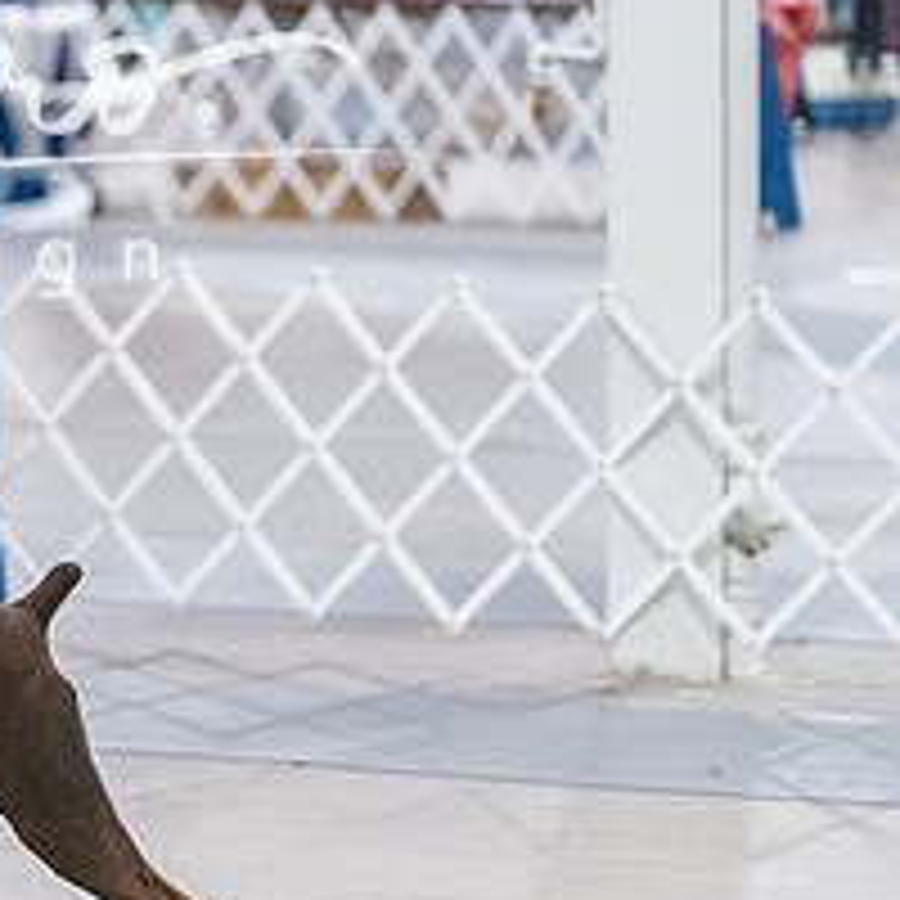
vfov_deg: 5.6
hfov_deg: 5.6
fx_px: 9148
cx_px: -400
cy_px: 394
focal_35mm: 311
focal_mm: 126
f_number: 3.2
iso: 6400
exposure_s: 1/320
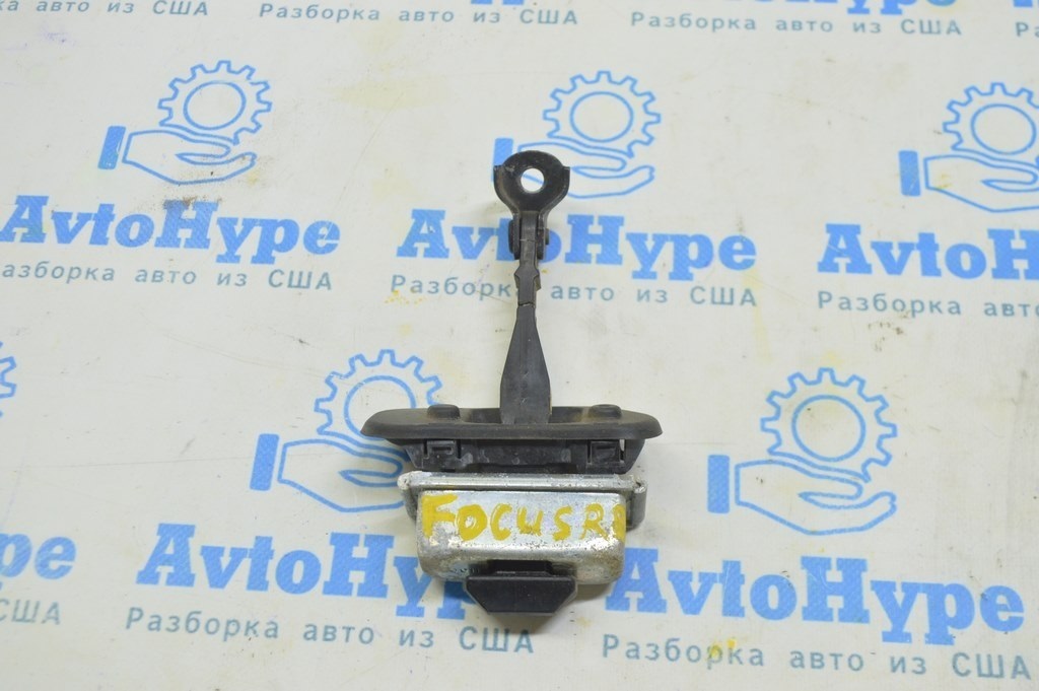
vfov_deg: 29.8
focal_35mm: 45
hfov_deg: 43.6
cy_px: 346
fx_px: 1298
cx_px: 520
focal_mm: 30
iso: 400
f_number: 5.6
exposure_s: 1/20
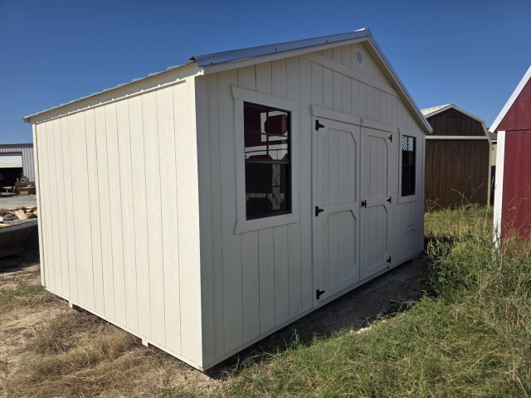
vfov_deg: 58.9
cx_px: 266
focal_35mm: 23
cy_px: 199
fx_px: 353
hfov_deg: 73.9
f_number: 1.7
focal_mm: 6.3
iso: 64
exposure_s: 1/7944
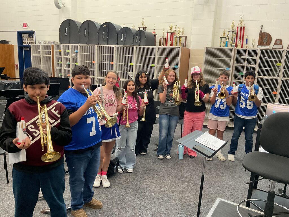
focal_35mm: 29
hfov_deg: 61.7
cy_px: 108
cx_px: 144
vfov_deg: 48.2
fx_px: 242
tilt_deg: -11.7
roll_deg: -0.3
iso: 250
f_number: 1.8
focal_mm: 3
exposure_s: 1/60
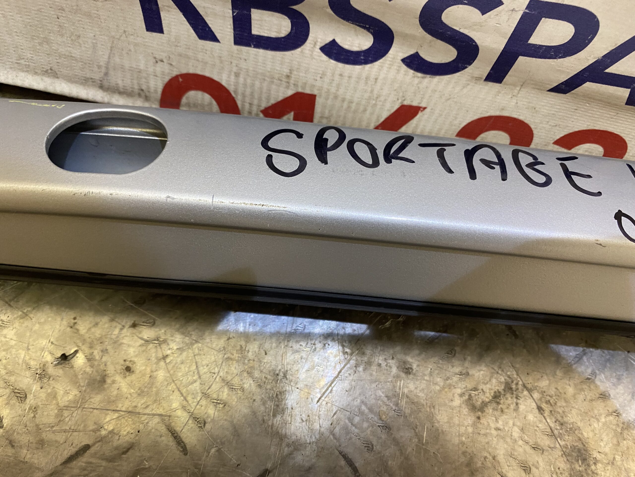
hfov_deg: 67.3
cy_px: 238
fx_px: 477
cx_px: 318
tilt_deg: -67.3
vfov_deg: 53.1
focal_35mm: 26
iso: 200
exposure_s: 1/50
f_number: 1.8
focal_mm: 4.25
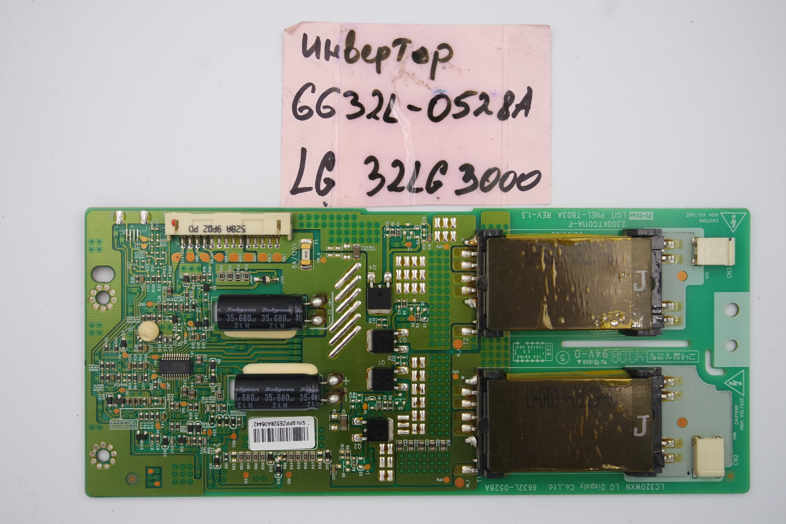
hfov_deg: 41.1
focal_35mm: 48
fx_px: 1048
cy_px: 262
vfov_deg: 28.1
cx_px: 393
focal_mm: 18
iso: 160
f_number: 5
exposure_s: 1/125
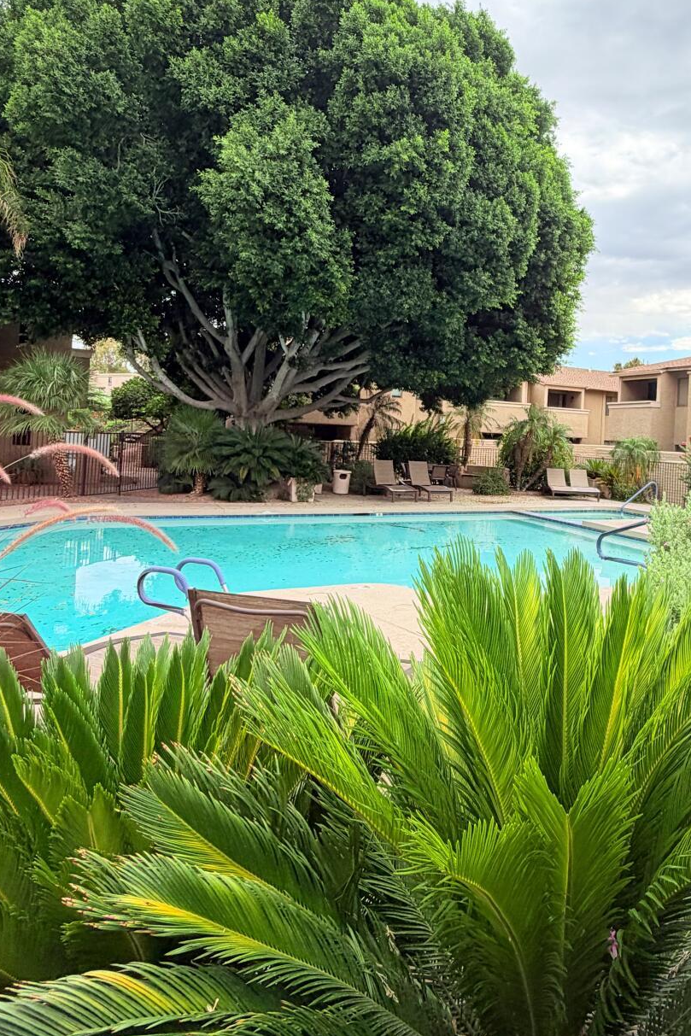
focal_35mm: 24
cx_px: 498
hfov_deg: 51.4
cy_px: 425
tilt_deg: +3.1
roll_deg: -3.7
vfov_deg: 73.1
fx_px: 691
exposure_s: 1/770
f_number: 2.2
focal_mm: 2.22
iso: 25
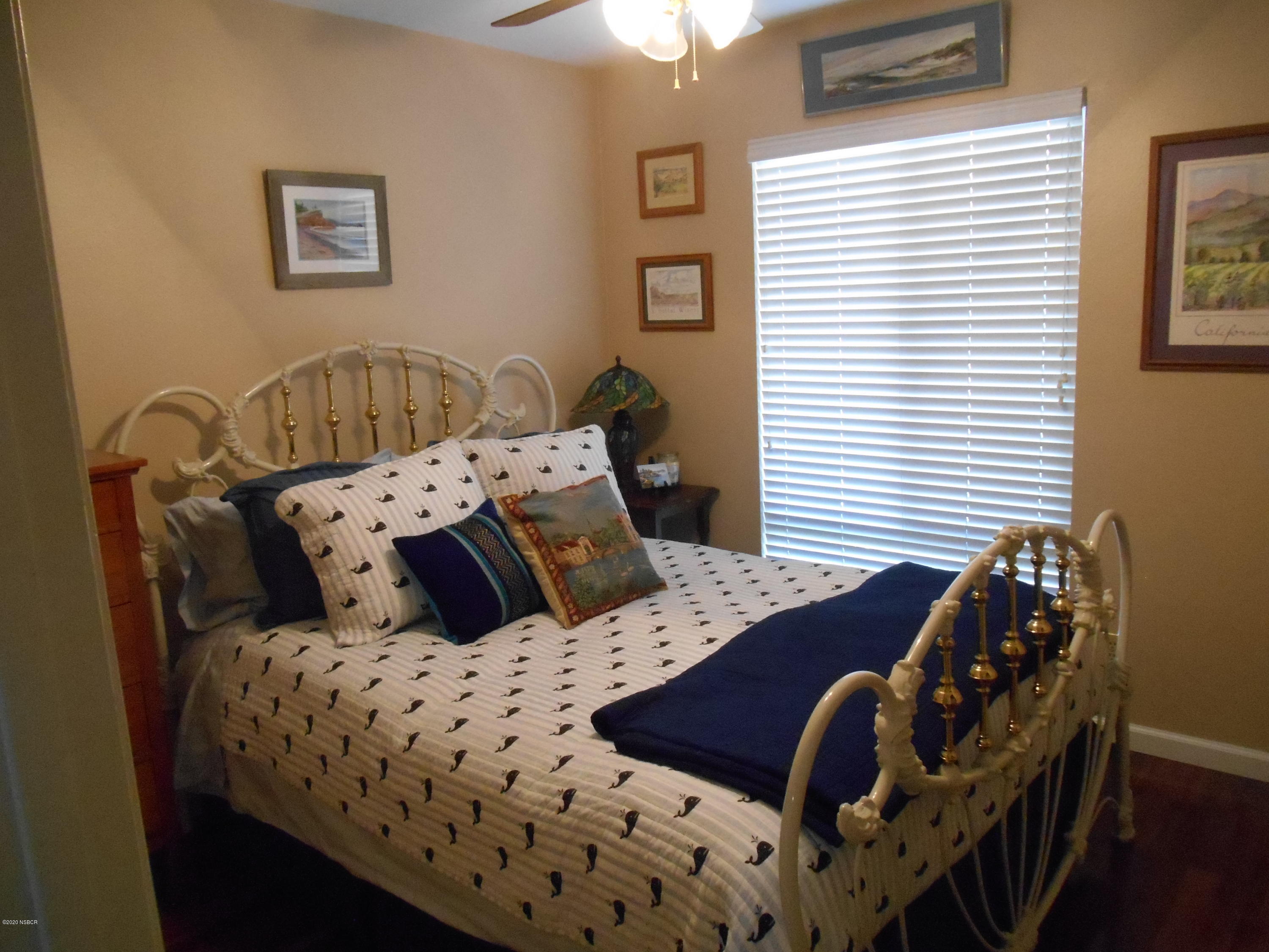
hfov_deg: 67.3
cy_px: 476
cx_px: 634
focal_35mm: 26
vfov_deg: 53.1
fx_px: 953
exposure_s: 1/40
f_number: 3.4
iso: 800
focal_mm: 4.7
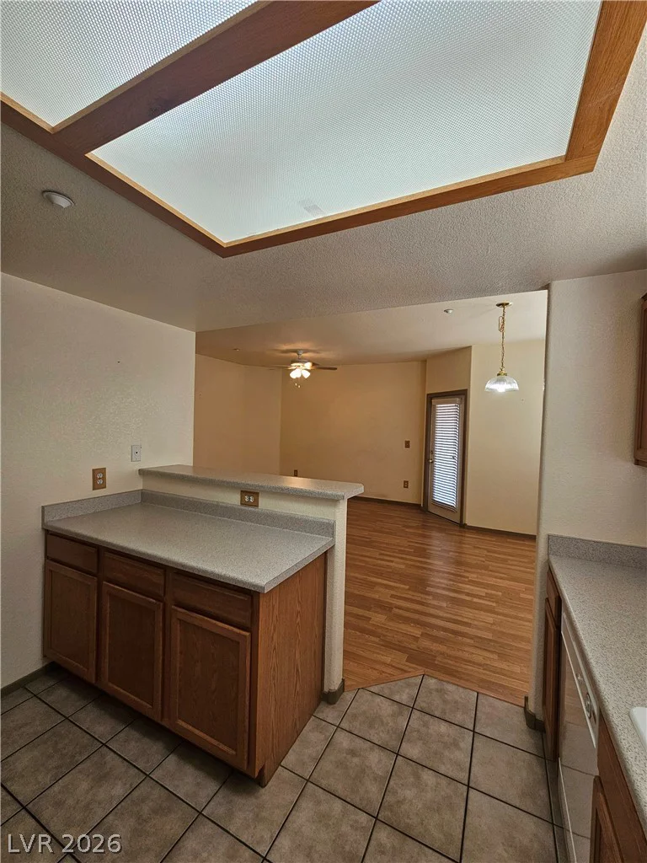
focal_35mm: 13
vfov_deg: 106.2
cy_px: 432
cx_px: 324
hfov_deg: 89.9
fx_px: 324
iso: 80
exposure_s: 1/120
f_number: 2.2
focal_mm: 2.2
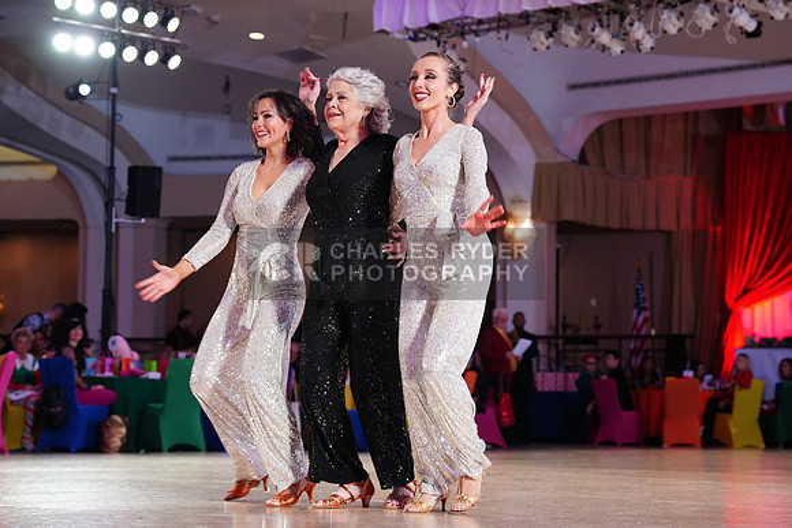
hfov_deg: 24.2
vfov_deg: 16.3
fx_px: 1848
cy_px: 264
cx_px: 396
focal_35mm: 84
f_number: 4.5
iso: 2000
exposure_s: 1/200
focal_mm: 84
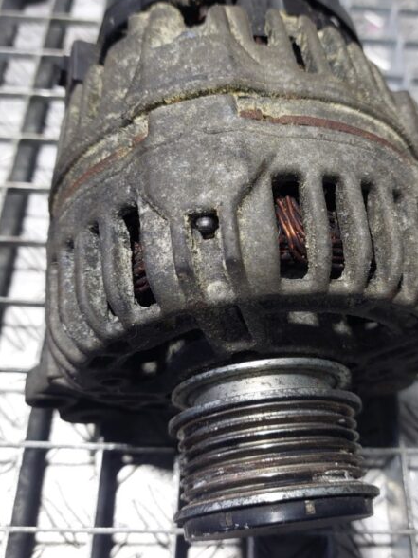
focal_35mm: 34
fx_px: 547
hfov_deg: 41.6
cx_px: 252
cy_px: 263
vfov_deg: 53.9
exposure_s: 1/50
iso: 200
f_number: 1.8
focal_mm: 5.23
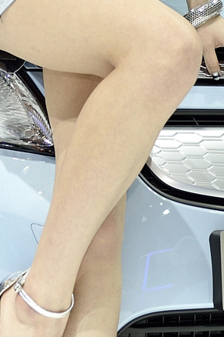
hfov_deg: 9.5
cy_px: -114
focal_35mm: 144
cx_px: 130
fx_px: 1344
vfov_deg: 13.7
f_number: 3.5
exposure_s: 1/250
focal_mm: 28
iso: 400
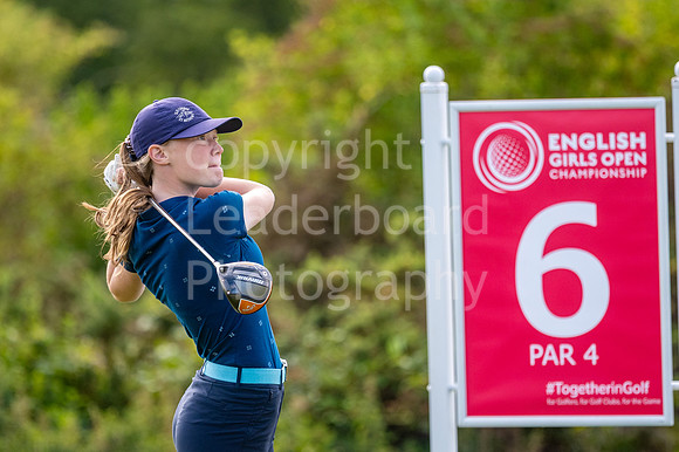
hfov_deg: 3.9
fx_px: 10032
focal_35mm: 532
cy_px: 236
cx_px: 301
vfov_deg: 2.6
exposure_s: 1/640
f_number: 4
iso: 200
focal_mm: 300
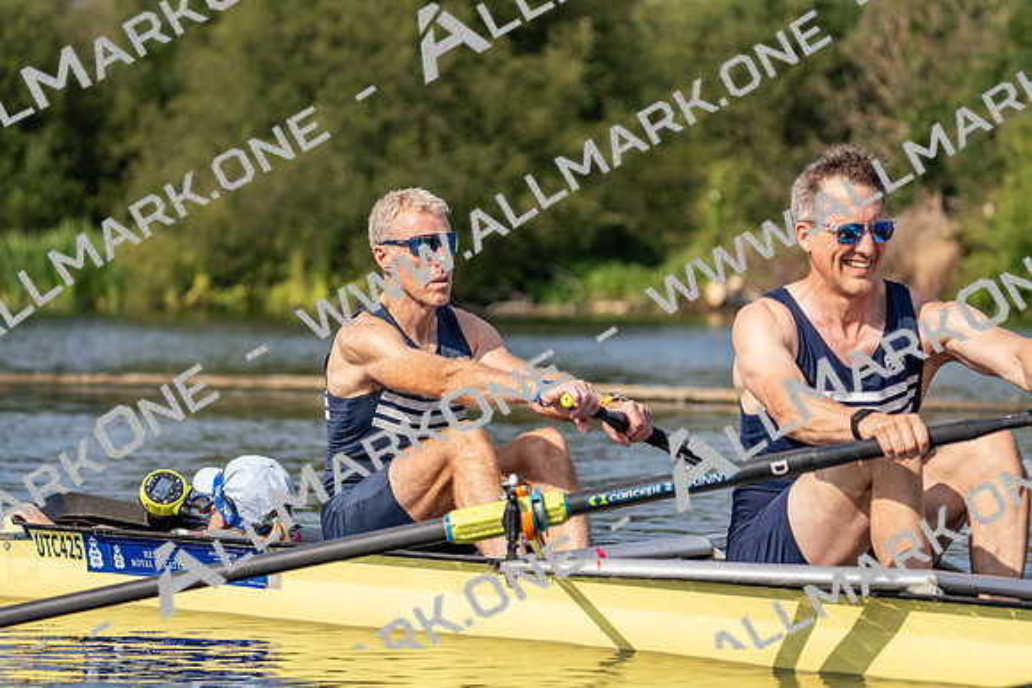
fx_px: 5734
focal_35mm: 200
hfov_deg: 10.3
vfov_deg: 6.9
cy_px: 344
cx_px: 516
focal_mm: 200
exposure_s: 1/1600
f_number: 5.6
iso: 200
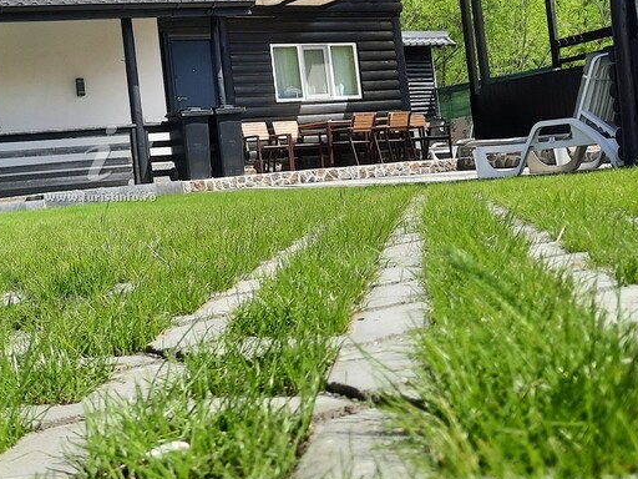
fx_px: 922
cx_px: 103
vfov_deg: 28.9
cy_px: 165
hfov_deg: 36.5
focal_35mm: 50
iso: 32
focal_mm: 4.6
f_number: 2
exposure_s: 1/873
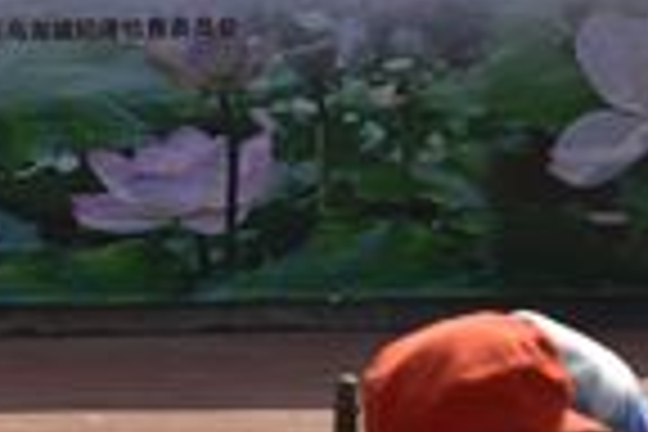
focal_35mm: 351
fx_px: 6318
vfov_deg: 3.9
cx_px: -281
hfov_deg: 5.8
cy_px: 119
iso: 200
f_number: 10
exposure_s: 1/400
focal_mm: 112
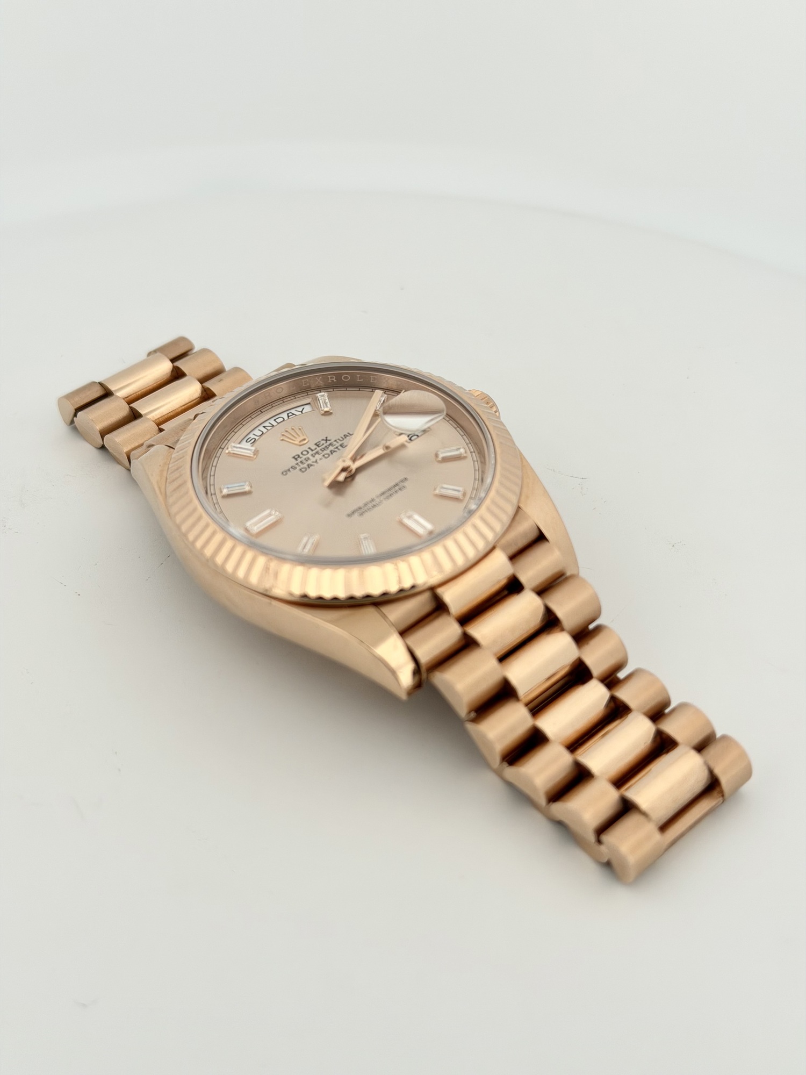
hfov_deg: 30.3
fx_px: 1490
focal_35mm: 48
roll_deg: -1.2
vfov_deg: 39.7
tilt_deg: -43.9
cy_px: 538
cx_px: 403
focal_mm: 6.76
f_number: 1.78
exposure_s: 1/1167
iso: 64
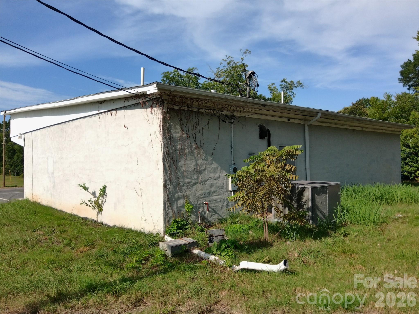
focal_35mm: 26
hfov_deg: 67.3
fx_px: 315
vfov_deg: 53.1
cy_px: 157
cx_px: 210
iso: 101
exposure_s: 1/1191
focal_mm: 3
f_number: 2
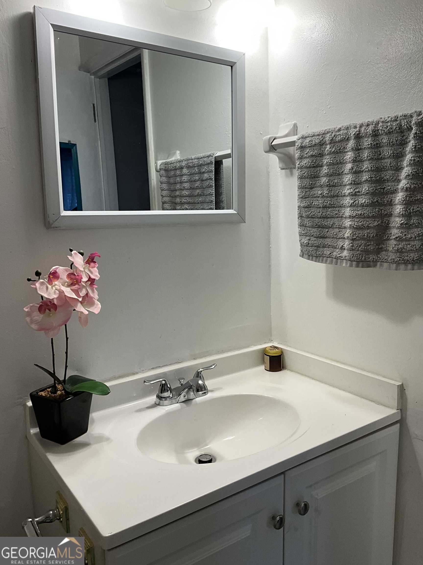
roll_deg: +2.1
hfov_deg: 48.2
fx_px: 472
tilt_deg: -7.9
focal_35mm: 29
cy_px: 282
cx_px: 212
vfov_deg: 61.7
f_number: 1.8
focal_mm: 3
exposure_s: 1/120
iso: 64
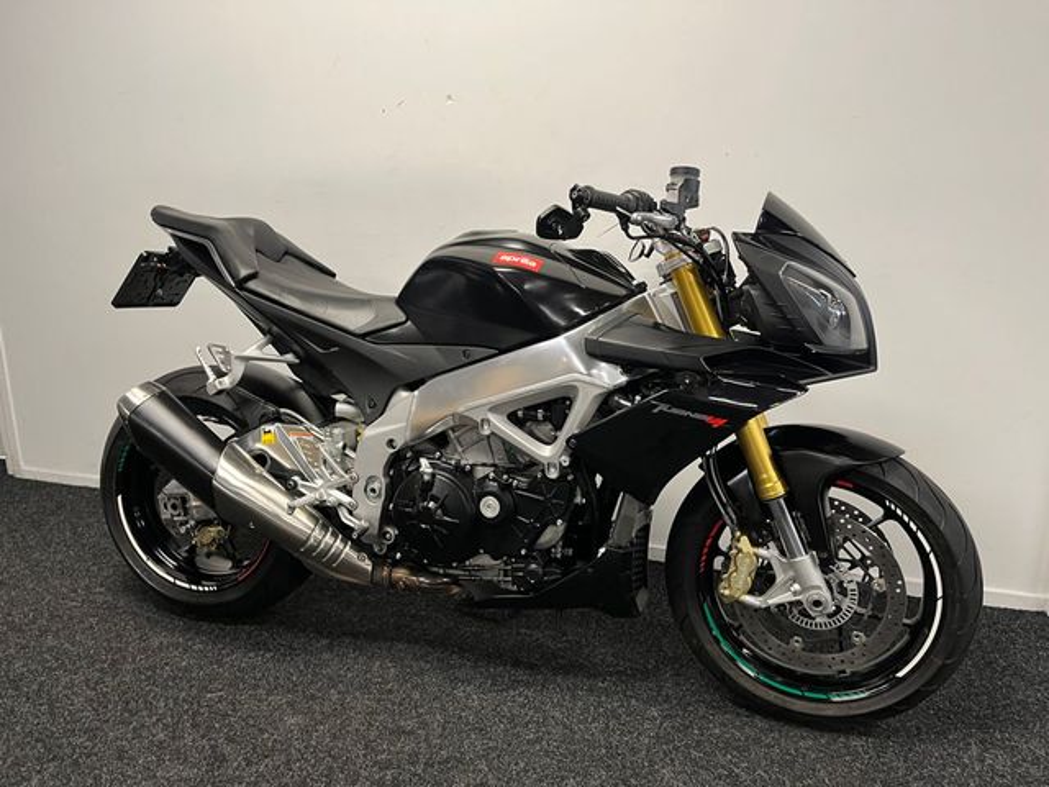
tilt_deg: -14.0
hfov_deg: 67.3
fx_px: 788
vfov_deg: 53.1
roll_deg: +1.2
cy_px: 394
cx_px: 524
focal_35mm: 26
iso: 100
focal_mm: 5.1
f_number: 1.6
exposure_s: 1/50
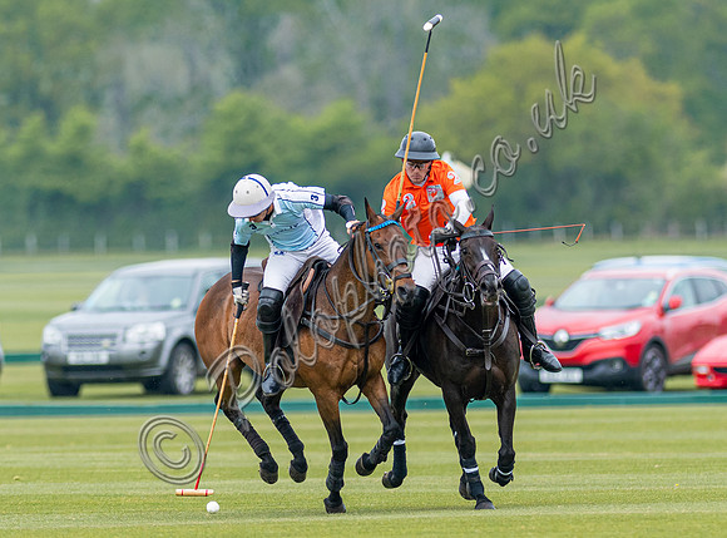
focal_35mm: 690
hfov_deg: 2.9
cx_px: 409
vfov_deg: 2.1
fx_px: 14426
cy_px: 360
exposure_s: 1/2000
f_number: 2.8
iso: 320
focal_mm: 300
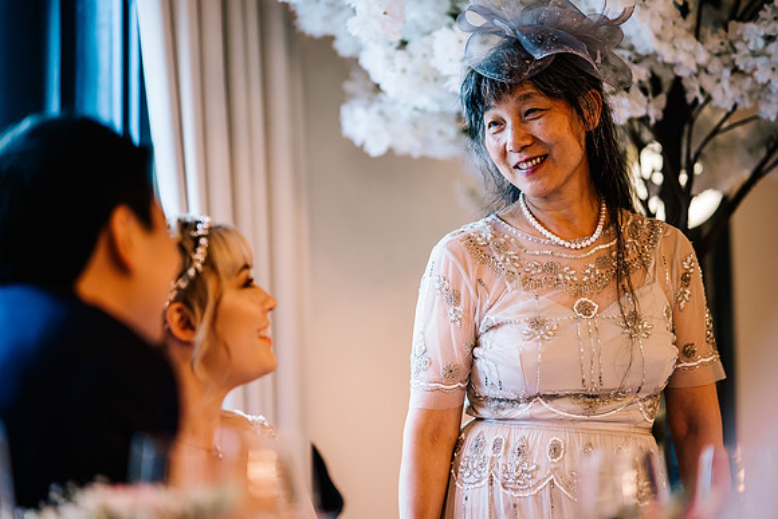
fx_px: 1875
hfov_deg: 23.4
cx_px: 390
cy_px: 260
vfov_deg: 15.8
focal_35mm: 87
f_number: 1.4
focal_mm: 85
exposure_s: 1/250
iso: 640
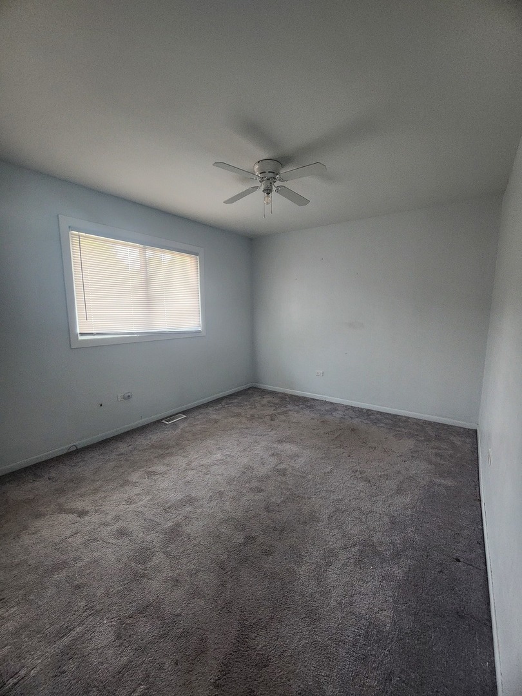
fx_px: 261
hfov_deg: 89.9
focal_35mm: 13
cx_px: 261
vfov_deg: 106.2
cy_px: 348
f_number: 2.2
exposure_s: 1/30
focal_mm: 2.2
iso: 400
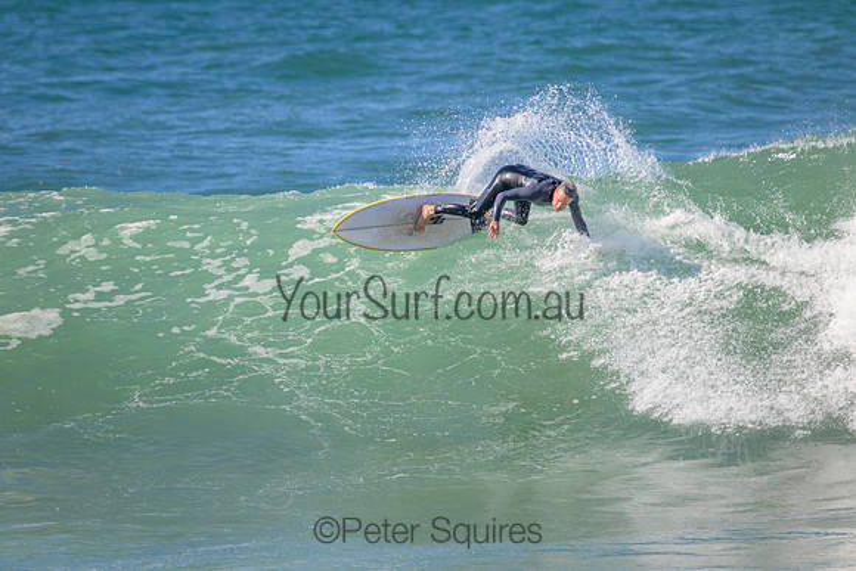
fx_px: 19026
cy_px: 286
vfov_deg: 1.7
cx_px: 428
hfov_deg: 2.6
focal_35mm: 800
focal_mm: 800
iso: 1800
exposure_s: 1/2000
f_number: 11
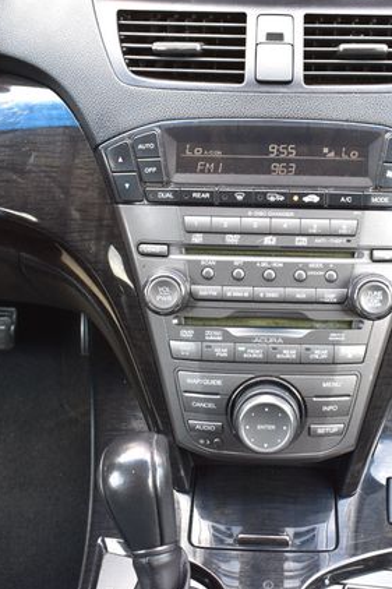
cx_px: 261
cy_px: 293
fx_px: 817
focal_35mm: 50
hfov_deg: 26.8
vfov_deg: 39.6
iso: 400
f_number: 7.1
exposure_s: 1/25
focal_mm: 22
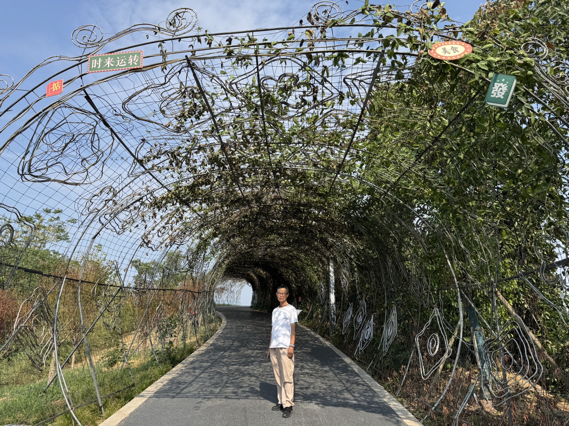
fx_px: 394
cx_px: 284
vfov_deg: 56.8
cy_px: 213
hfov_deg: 71.6
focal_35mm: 24
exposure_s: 1/3597
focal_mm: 6.76
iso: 80
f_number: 1.78
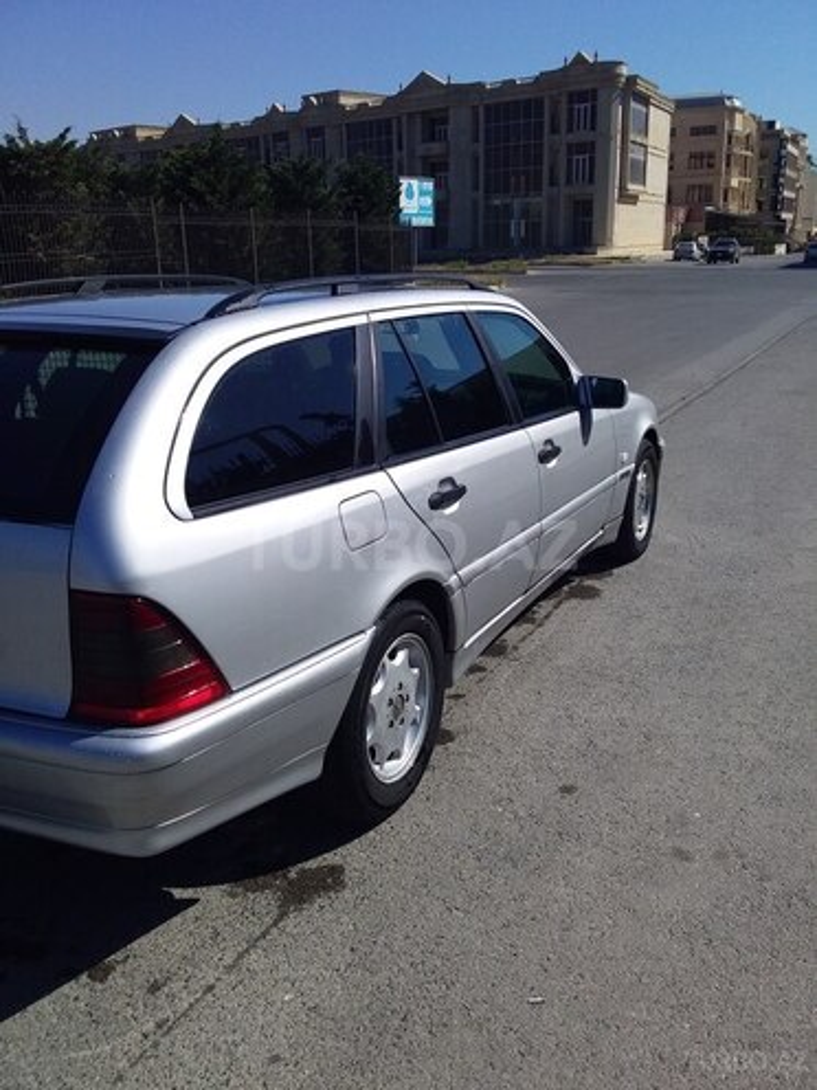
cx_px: 408
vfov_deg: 58.4
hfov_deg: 45.4
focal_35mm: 31
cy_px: 545
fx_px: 976
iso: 40
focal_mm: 3.3
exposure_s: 1/2368
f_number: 2.2
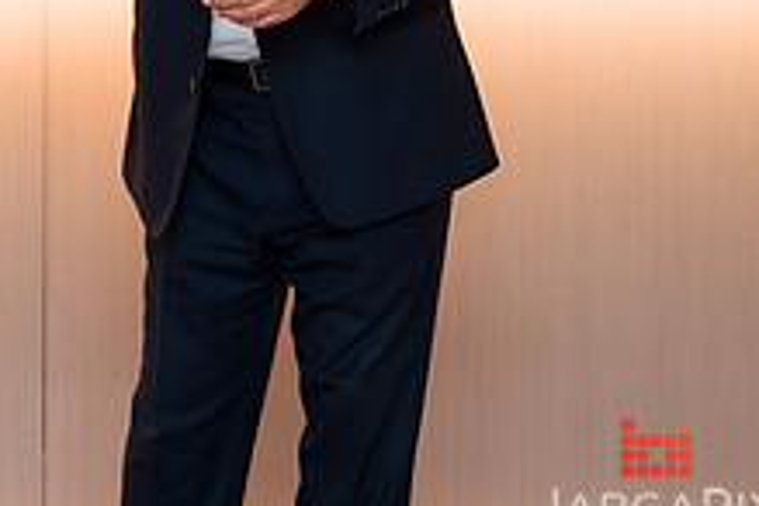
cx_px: -135
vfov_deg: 7.7
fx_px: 3731
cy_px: -102
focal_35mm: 177
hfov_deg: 11.4
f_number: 3.2
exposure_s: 1/160
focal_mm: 63
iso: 800
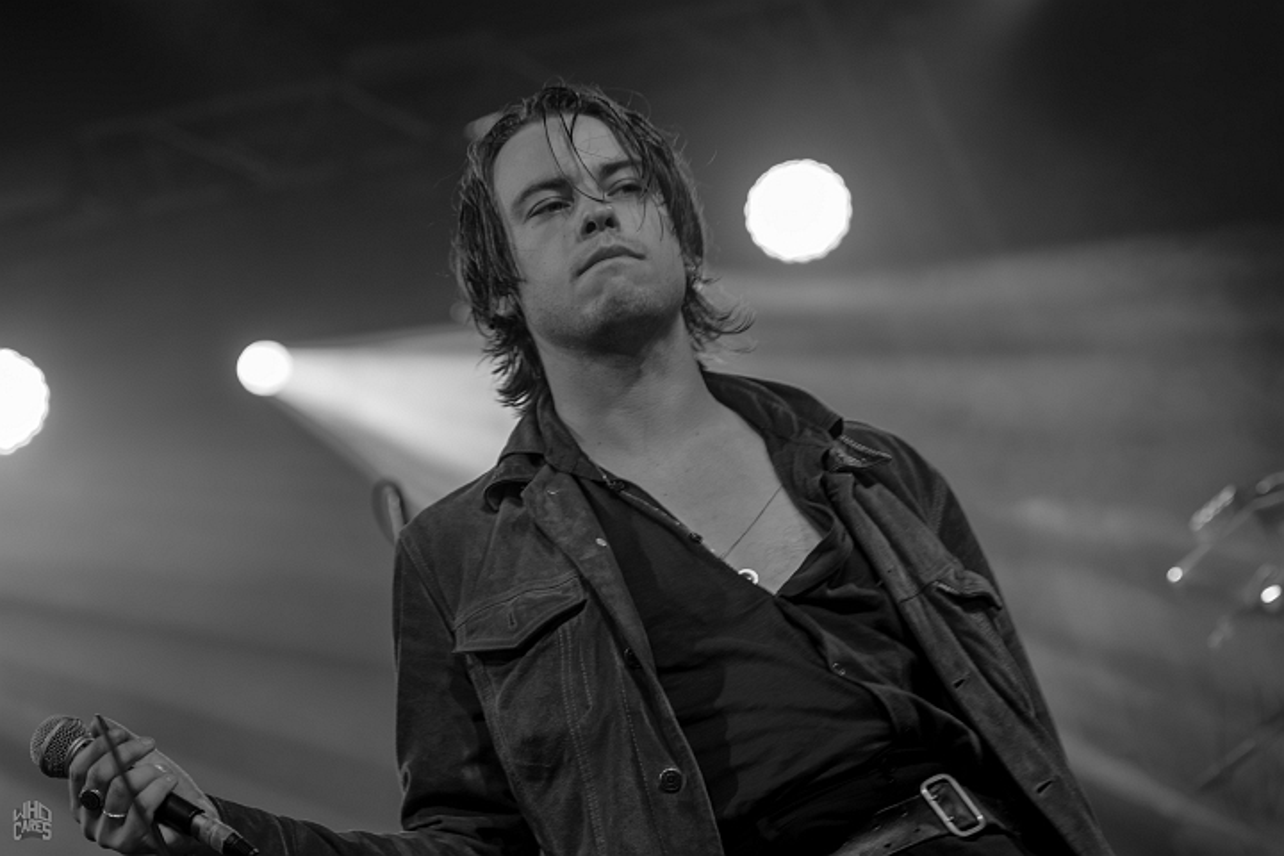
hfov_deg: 19.5
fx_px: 3745
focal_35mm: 105
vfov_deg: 13.0
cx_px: 642
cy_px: 428
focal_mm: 70
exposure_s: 1/100
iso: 200
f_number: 2.8
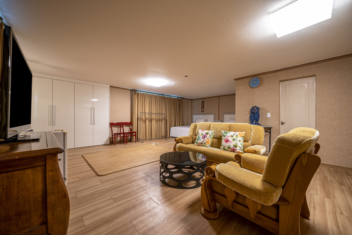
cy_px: 118
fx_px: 127
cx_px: 176
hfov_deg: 108.3
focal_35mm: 13
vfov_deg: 85.4
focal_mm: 13
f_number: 10
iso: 100
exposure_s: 1
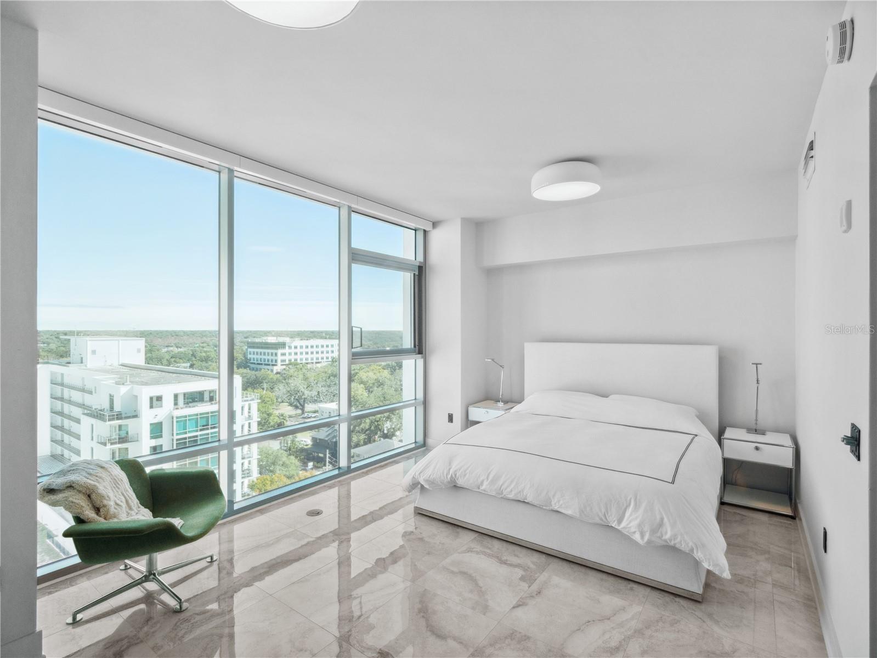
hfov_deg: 56.8
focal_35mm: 32
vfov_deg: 44.2
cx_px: 438
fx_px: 811
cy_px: 329
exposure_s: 1/125
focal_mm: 16
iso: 1600
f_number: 3.7
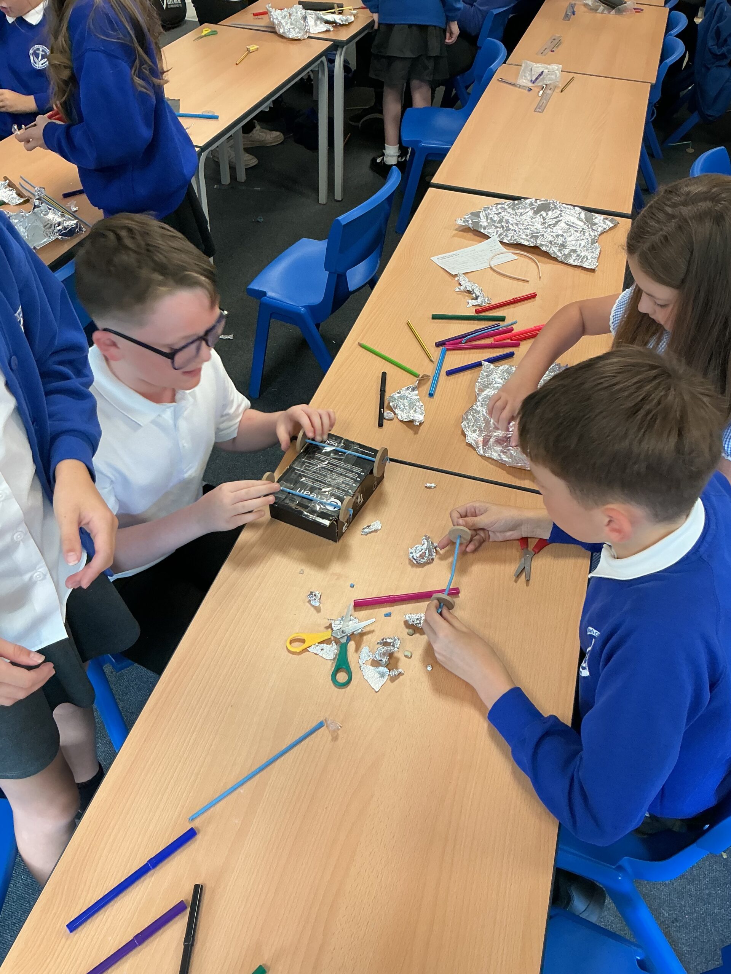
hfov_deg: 48.2
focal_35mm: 29
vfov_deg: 61.7
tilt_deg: -45.1
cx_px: 366
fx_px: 817
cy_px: 487
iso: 100
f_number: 1.8
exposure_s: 1/60
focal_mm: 3
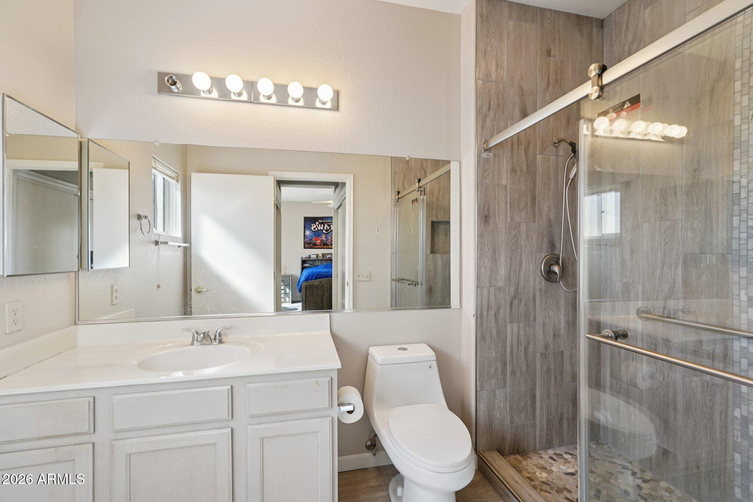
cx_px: 376
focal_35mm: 16
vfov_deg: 72.0
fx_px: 345
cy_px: 251
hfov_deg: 95.0
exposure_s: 1/40
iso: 400
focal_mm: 16.5
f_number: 5
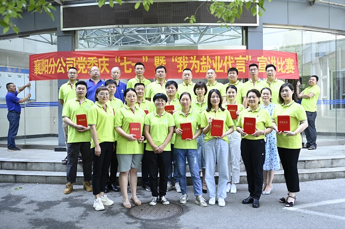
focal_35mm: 35
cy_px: 114
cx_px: 172
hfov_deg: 54.5
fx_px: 335
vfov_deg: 37.8
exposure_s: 1/200
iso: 100
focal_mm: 35
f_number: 2.2
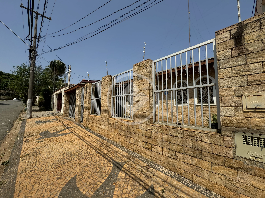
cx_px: 132
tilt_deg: +5.0
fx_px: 107
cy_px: 99
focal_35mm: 14
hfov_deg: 102.1
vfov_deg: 85.7
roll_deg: +0.0
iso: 40
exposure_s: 1/2874
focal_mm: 2.22
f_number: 2.2
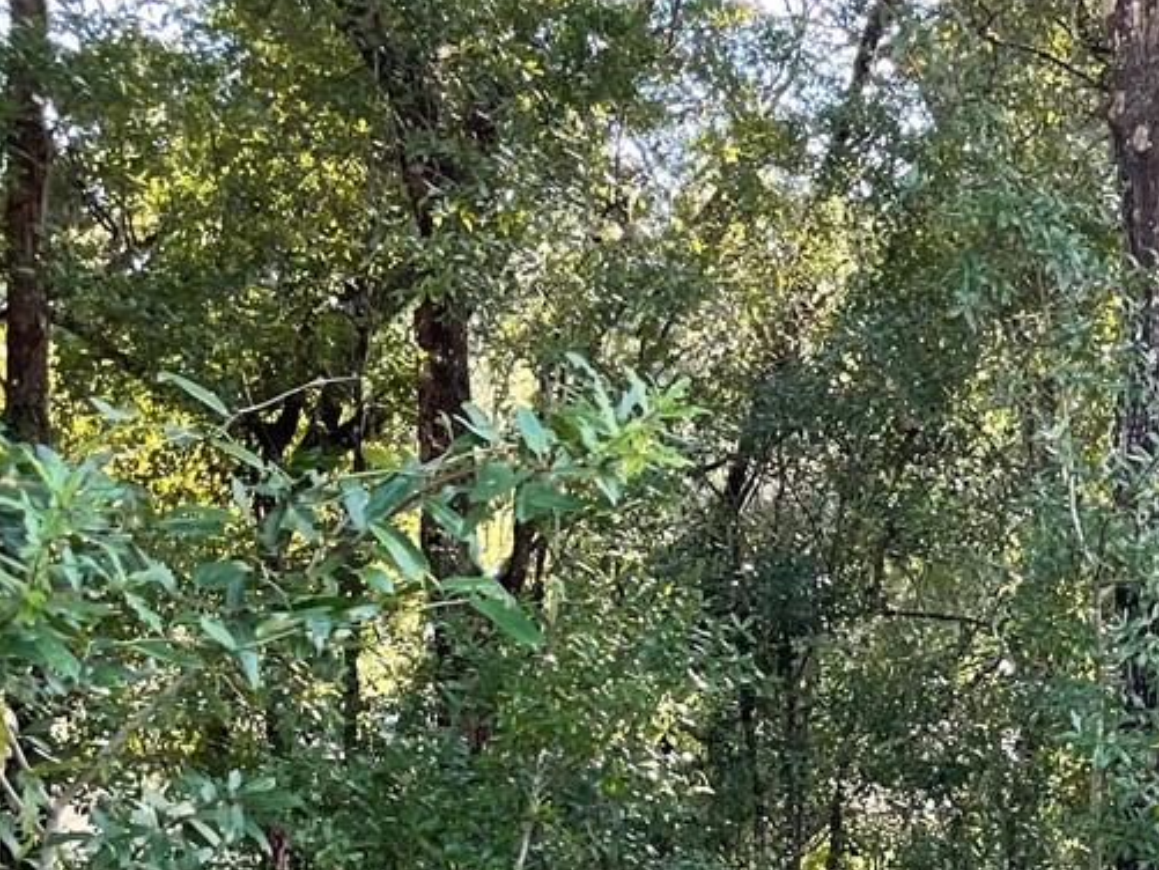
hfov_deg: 21.8
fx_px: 2780
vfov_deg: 17.3
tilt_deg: -1.1
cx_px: 1404
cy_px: 898
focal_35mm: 83
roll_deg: +1.1
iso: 40
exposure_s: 1/121
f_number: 1.6
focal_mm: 4.2
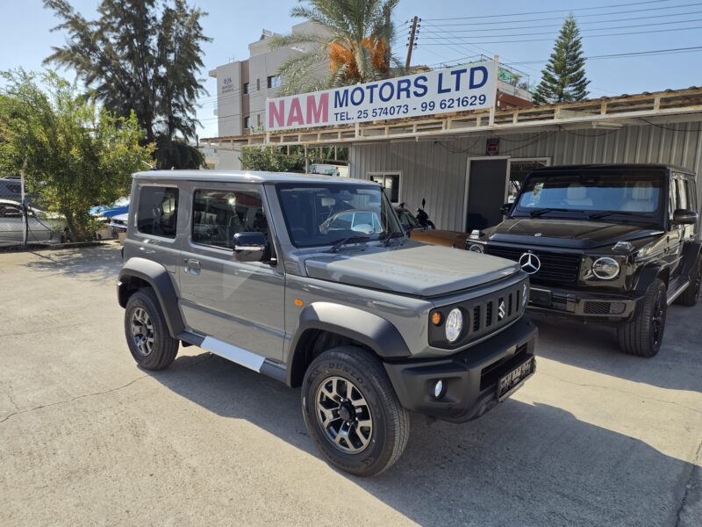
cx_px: 351
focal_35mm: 23
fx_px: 466
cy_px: 264
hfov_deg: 73.9
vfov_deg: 58.9
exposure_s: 1/4235
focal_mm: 6.25
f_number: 1.7
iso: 80
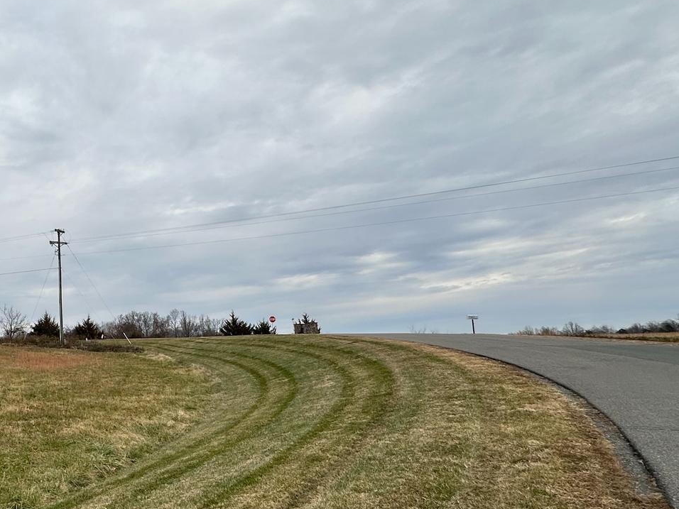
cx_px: 79
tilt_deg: +10.5
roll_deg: +2.3
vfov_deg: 46.8
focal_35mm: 30
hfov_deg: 53.2
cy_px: 273
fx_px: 588
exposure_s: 1/1770
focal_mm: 2.22
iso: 40
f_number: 2.2
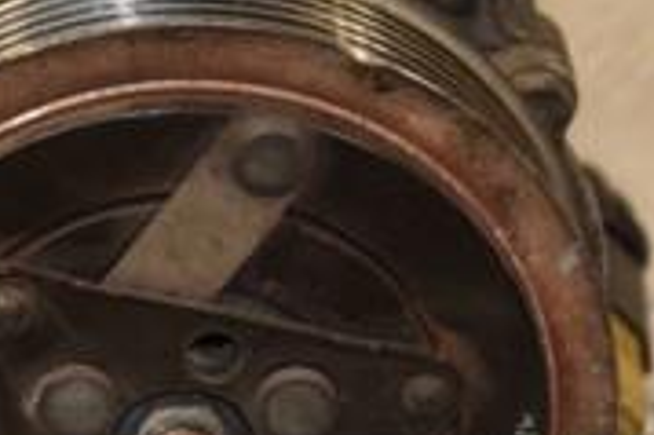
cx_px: 33
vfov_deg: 3.9
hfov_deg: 5.8
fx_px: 6389
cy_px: 110
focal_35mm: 352
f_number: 5.3
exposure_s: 1/160
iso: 800
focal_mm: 70
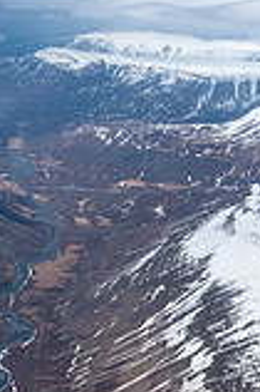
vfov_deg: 21.0
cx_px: -30
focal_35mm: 91
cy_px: 464
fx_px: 988
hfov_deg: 14.6
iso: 2000
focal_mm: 32
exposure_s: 1/3200
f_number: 8
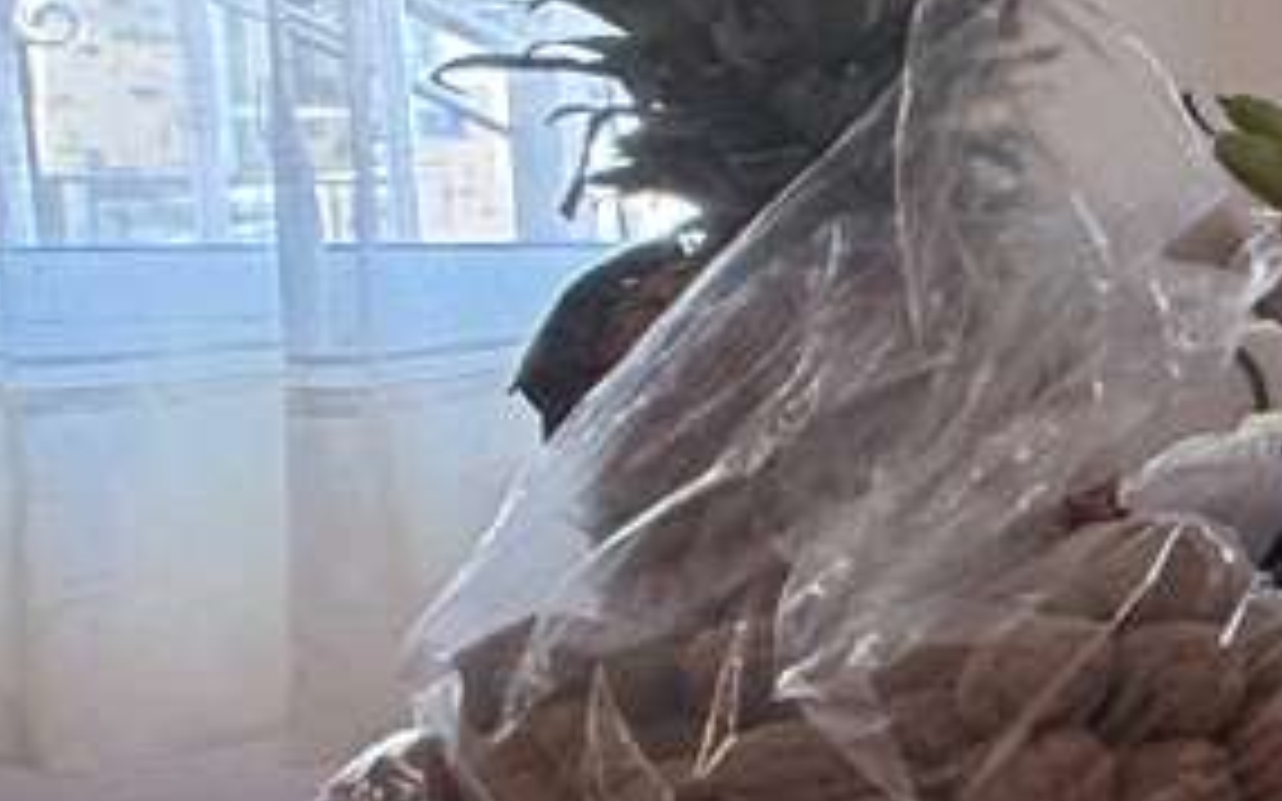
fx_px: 2725
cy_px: 250
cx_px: 3257
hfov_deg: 14.2
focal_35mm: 78
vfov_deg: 16.7
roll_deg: -2.5
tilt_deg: -6.4
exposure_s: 1/100
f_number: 2.2
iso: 100
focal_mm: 2.22
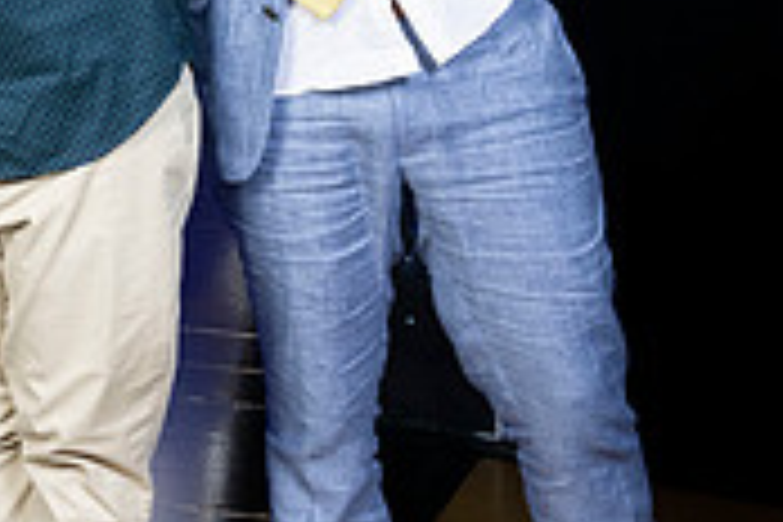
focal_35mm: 100
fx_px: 2175
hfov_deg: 17.8
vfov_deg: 13.1
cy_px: -205
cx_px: -470
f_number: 9
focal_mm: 26.5
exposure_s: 1/160
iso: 320
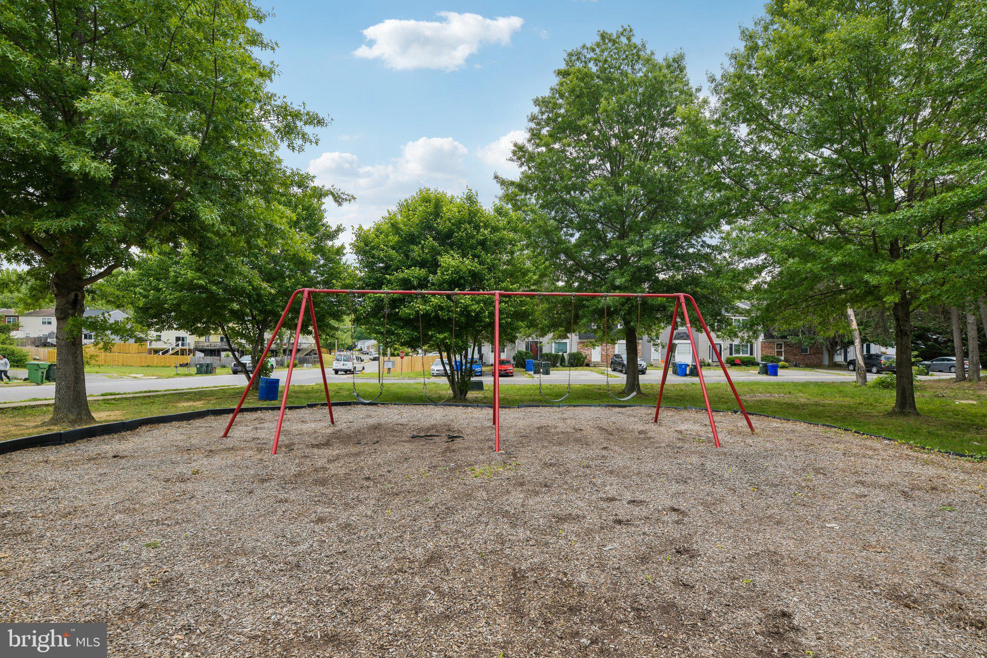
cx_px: 494
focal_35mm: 16
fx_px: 439
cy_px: 329
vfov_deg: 73.7
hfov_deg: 96.7
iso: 100
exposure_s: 1/100
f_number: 8
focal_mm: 16
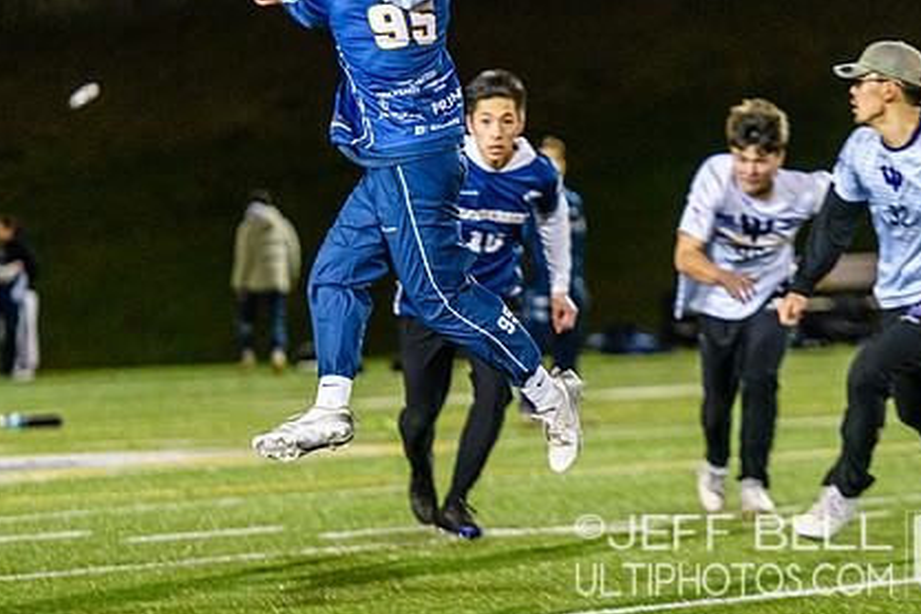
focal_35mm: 344
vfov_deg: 4.0
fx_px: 8800
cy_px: 195
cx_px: 428
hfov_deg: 6.0
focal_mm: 165
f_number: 3.2
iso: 4000
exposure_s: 1/800
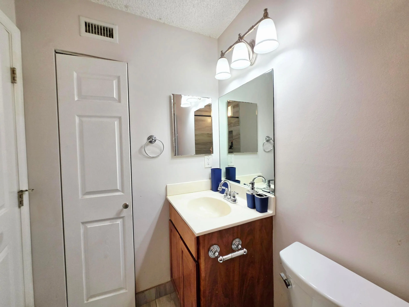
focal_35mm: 13
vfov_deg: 89.9
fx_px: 154
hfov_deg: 106.2
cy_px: 154
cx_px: 204
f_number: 1.9
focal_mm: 2.2
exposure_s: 1/120
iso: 80
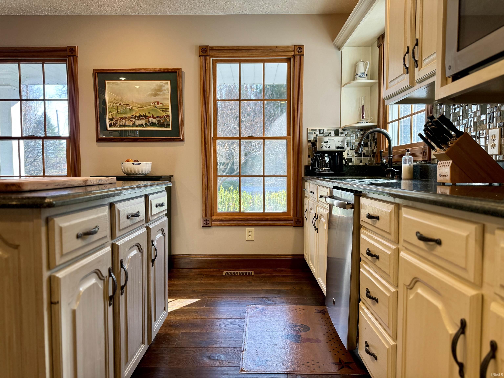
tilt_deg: -3.5
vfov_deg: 56.8
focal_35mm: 24
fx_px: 349
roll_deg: +0.1
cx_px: 252
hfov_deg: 71.6
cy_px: 189
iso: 125
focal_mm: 6.86
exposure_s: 1/120
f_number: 1.78
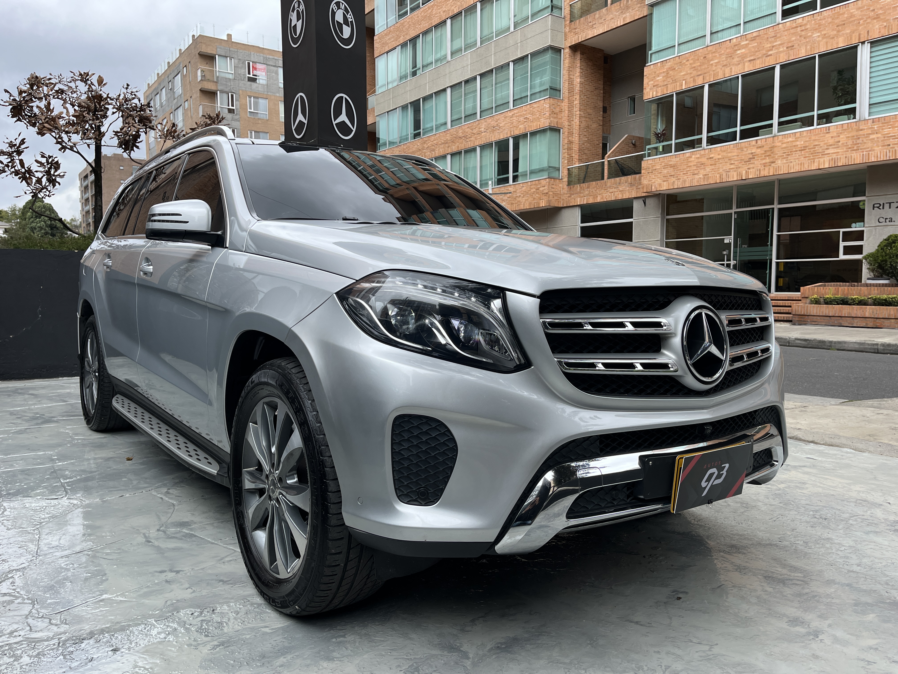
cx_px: 449
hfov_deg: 67.3
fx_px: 674
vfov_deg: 53.1
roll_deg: +0.3
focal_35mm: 26
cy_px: 337
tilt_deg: -4.2
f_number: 1.6
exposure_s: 1/2062
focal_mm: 5.1
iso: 50
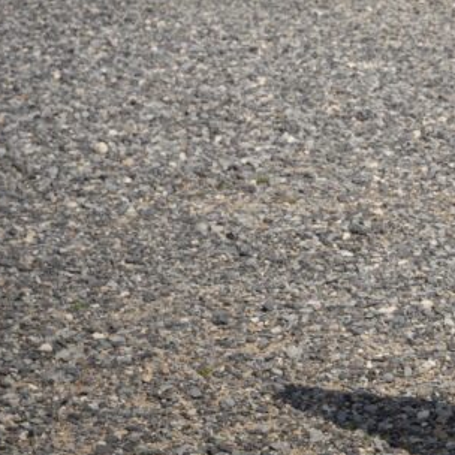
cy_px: 31
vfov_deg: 10.1
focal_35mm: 172
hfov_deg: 9.8
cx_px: 747
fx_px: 2558
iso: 100
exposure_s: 1/400
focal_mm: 60
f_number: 9
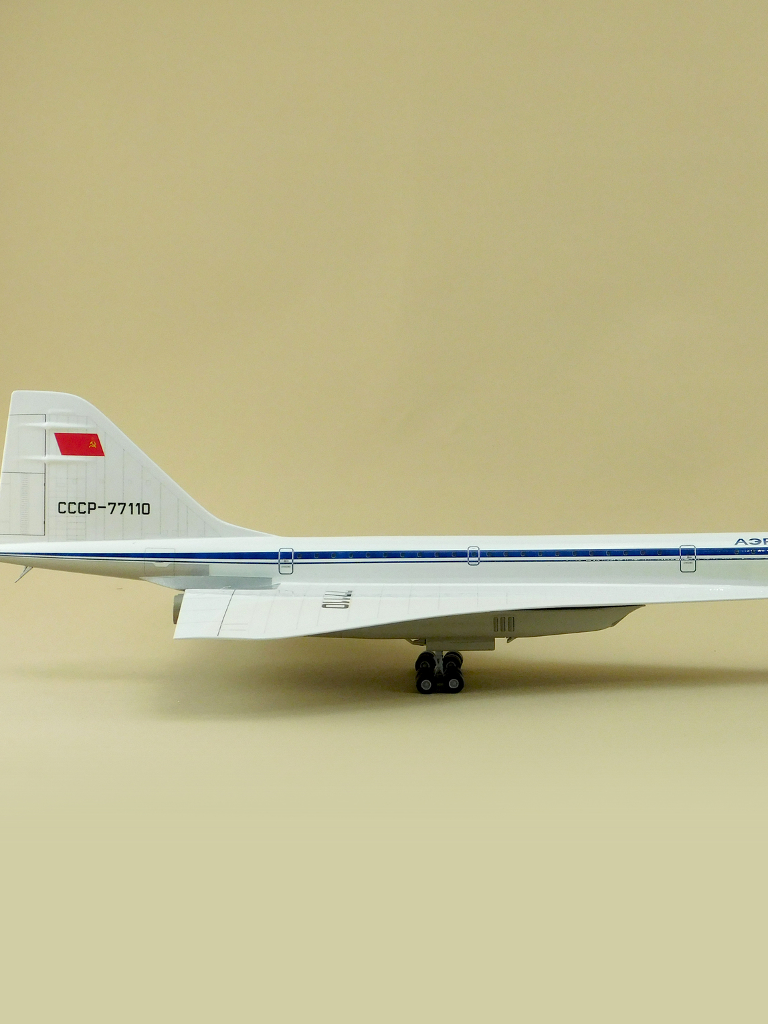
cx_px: 611
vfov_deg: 20.7
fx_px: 2811
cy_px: 512
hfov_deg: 15.5
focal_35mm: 95
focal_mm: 12.6
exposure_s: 1/80
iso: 125
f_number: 4.3
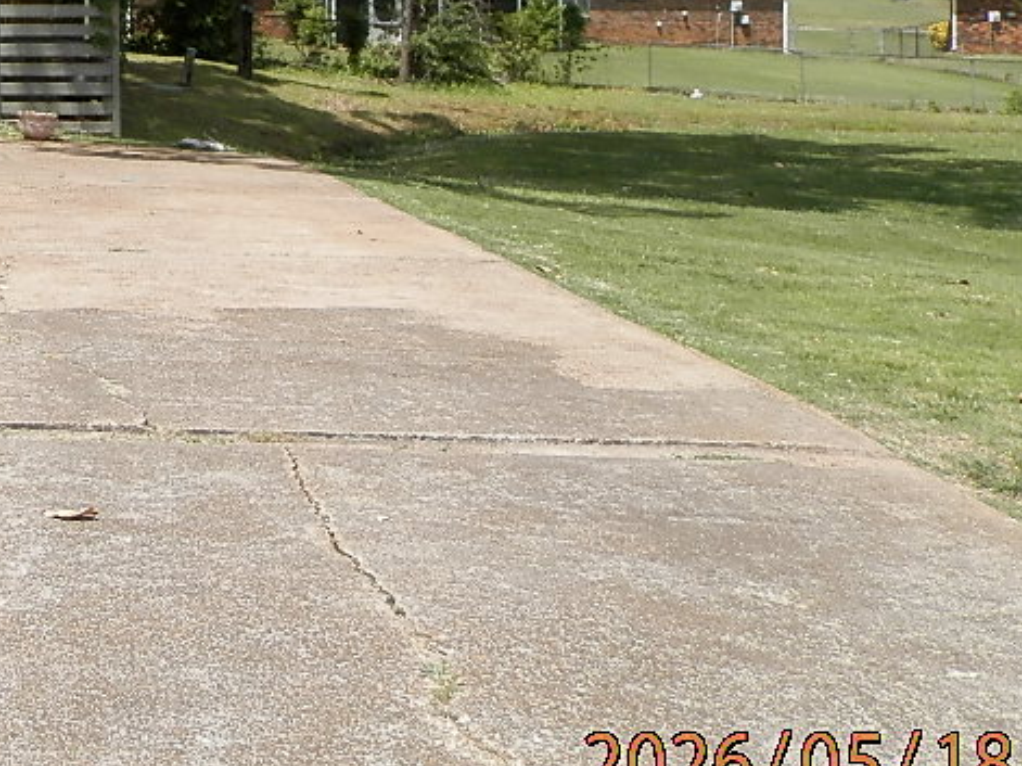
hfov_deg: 25.6
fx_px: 2007
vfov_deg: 20.7
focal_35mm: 68
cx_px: -208
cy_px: -56
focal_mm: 4.5
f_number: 3.1
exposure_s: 1/1250
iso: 80
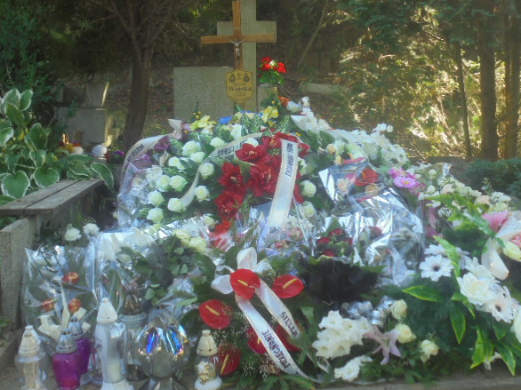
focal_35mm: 47
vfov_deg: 30.9
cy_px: 187
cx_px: 255
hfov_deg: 40.4
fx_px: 707
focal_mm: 7.8
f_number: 4.5
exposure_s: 1/80
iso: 100
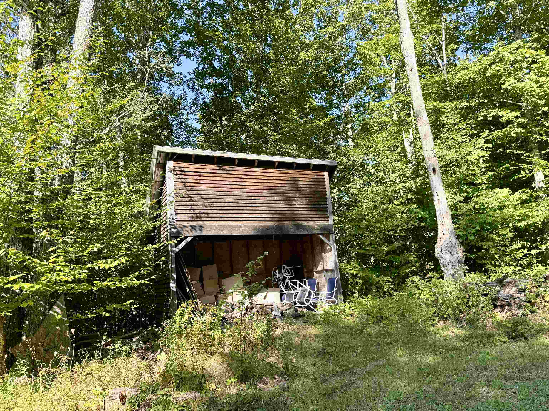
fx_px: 381
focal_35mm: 24
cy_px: 206
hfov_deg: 71.6
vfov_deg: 56.8
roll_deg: +3.7
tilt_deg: +9.6
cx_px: 274
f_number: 1.78
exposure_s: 1/772
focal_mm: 6.76
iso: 80
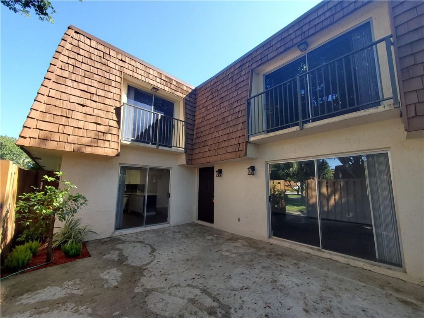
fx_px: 159
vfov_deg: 89.9
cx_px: 212
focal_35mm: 13
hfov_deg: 106.2
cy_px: 159
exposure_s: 1/182
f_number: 2.2
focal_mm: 1.8
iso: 50
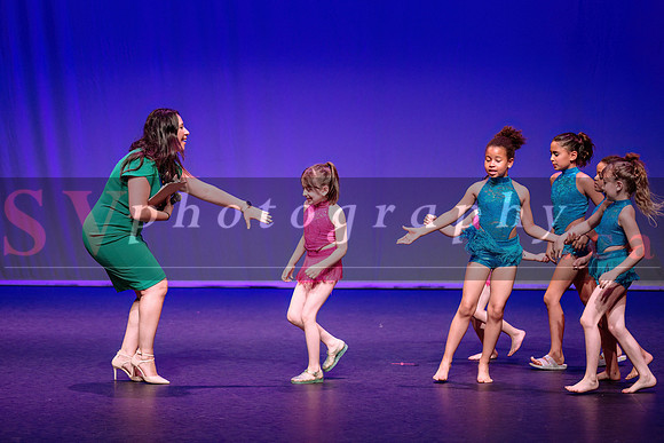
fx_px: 3099
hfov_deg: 12.2
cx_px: 251
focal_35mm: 168
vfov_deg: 8.2
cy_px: 211
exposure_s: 1/500
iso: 1250
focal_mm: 135
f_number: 2.8
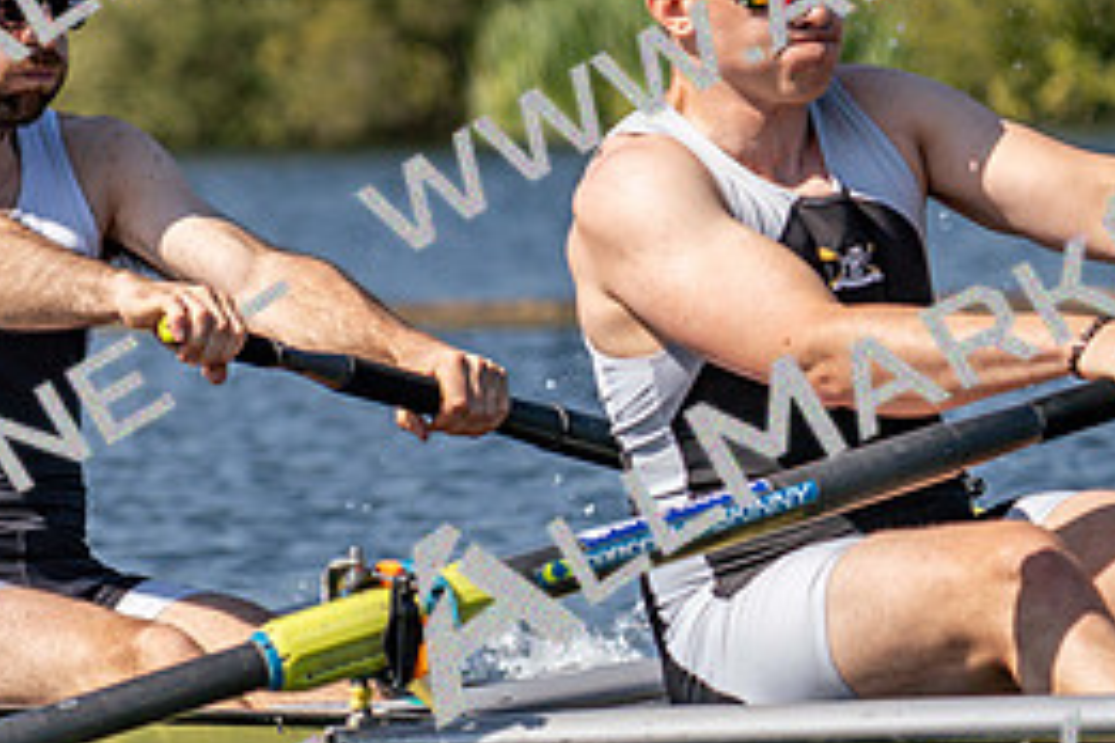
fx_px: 13751
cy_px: 322
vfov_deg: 3.1
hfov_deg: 4.6
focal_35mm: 444
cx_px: 47
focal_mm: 200
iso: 200
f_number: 5.6
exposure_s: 1/2000
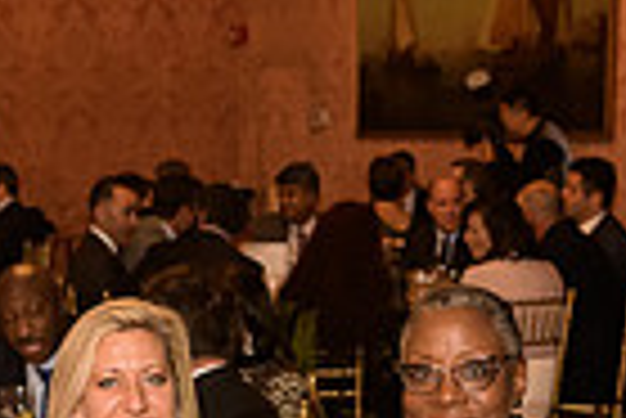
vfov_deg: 13.4
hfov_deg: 20.3
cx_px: 234
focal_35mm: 100
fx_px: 1741
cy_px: 470
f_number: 3.2
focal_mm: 24
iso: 1000
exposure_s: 1/125
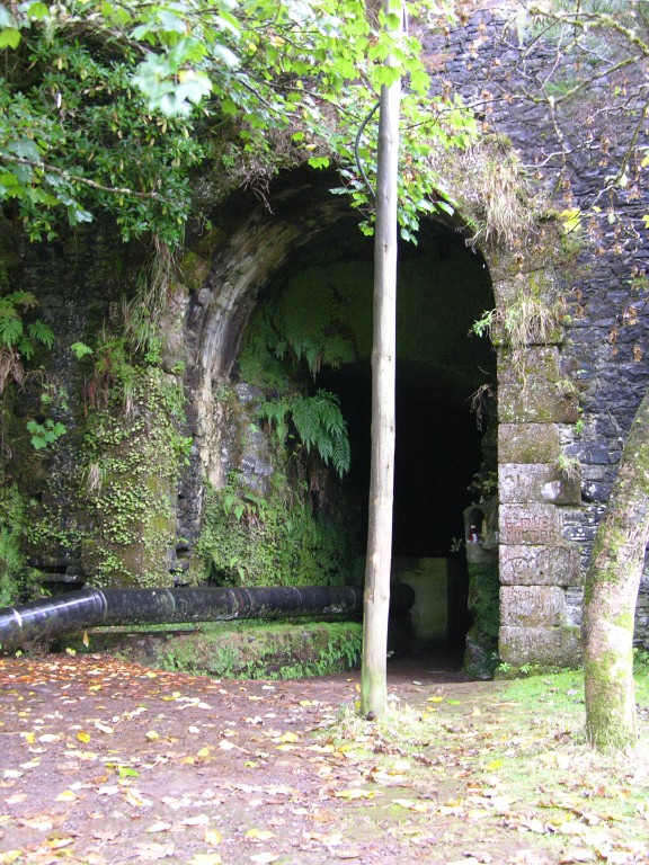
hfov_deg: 36.8
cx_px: 324
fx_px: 975
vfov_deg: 47.9
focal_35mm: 39
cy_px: 432
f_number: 2.9
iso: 171
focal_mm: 10
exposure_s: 1/4.4
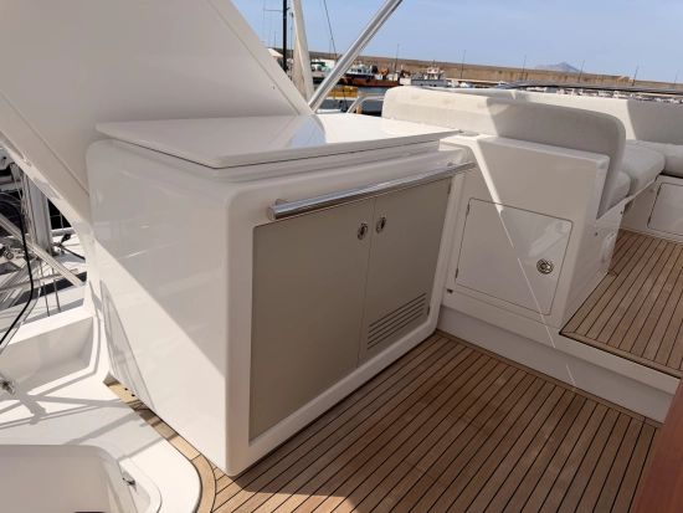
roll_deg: -3.7
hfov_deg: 71.6
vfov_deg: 56.9
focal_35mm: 24
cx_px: 342
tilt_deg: -21.4
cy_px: 256
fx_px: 474
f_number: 1.78
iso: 80
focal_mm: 6.76
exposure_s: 1/7353
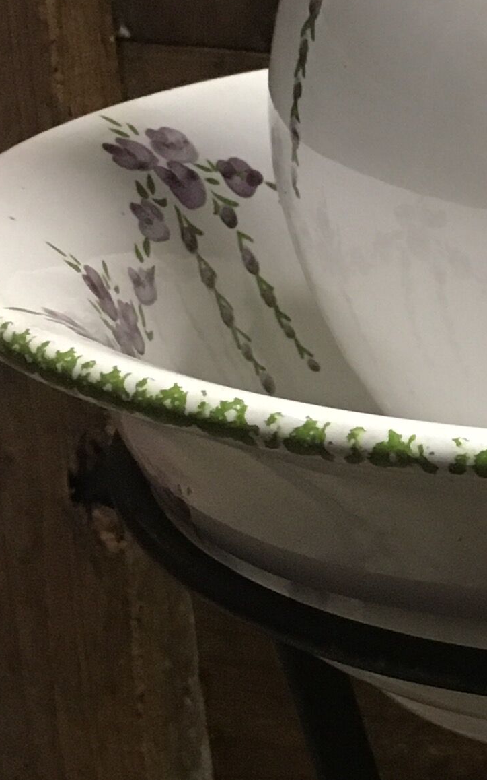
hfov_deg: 11.6
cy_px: 521
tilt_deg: -25.0
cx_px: 773
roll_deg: -3.6
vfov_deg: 19.4
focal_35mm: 107
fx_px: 2272
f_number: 2.2
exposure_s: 1/17
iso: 200
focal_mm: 4.15
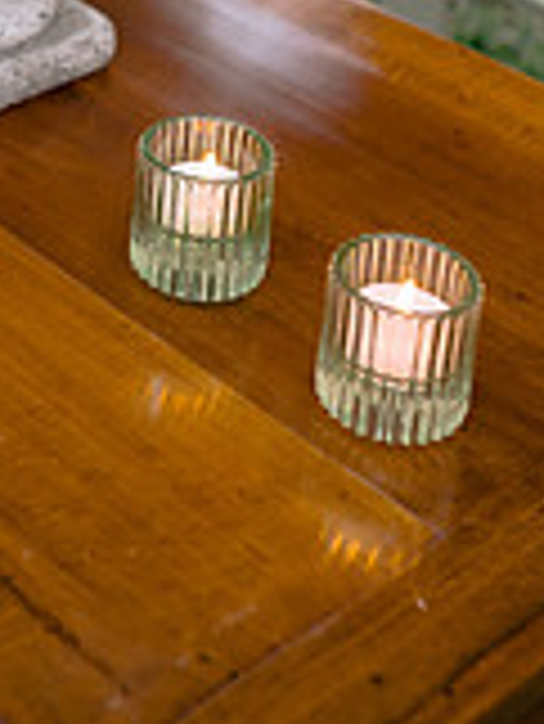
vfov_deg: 19.1
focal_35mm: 94
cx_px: -94
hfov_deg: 15.2
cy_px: -247
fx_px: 1967
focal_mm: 35
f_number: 3.2
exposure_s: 1/125
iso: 400
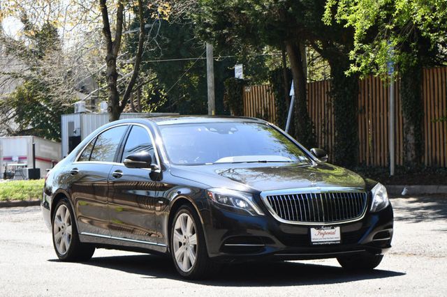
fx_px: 1762
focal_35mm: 142
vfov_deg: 9.7
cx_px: 224
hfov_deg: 14.5
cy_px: 148
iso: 200
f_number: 7.1
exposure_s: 1/250
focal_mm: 95
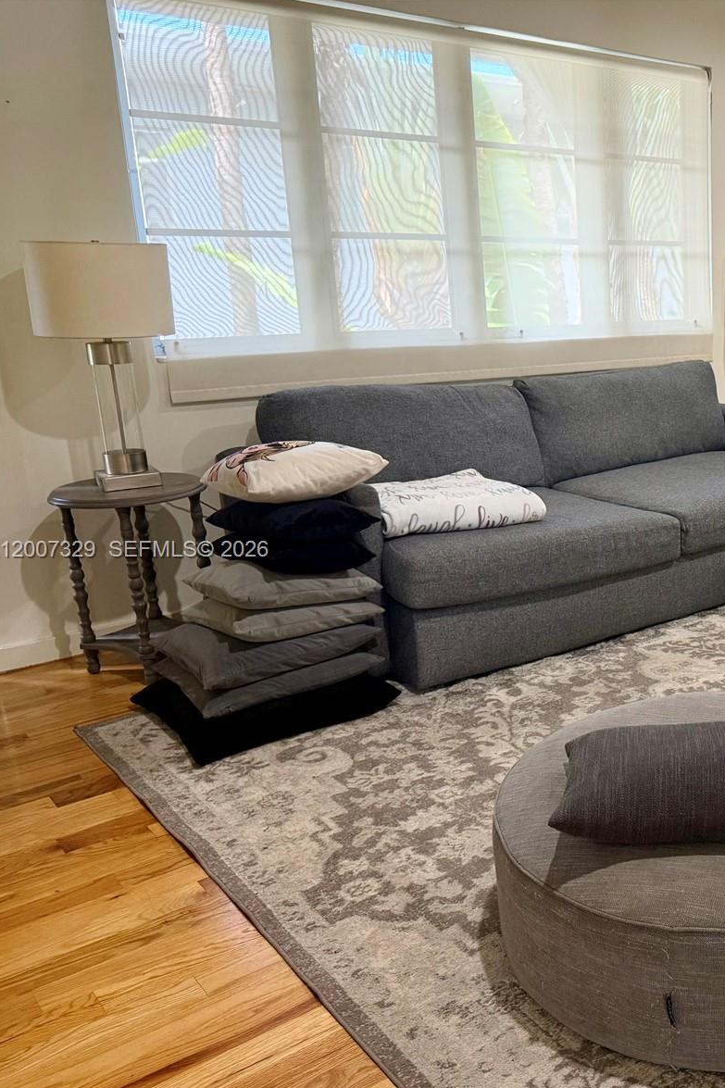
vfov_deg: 55.8
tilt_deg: -15.7
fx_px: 1027
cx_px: 721
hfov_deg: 35.3
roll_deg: +0.6
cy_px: 551
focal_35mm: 34
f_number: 1.78
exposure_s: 1/60
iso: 250
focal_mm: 6.76
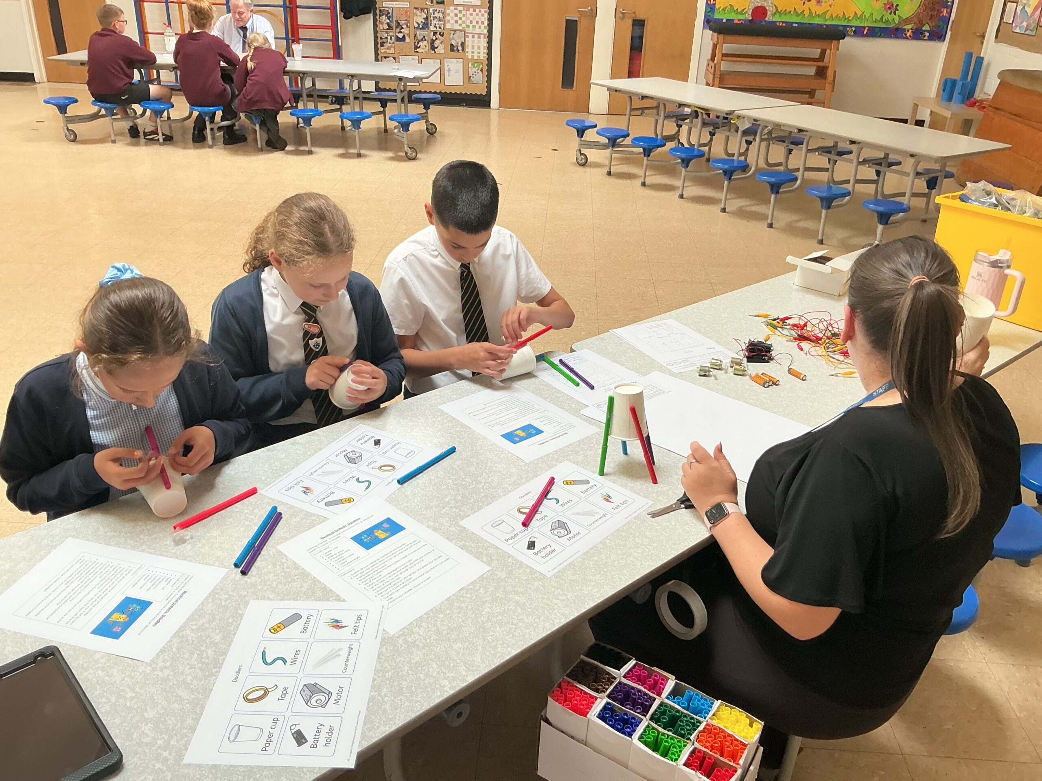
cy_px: 390
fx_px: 873
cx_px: 521
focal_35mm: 29
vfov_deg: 48.2
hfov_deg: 61.7
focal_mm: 3
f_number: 1.8
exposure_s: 1/100
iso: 50
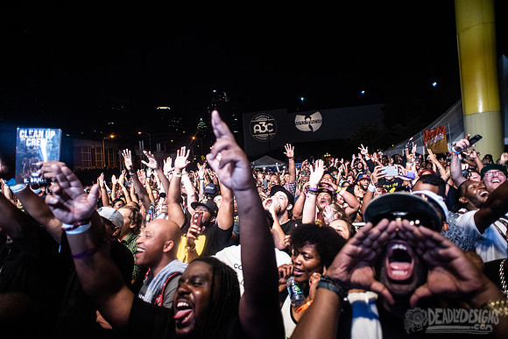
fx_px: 282
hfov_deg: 84.0
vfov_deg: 62.0
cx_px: 254
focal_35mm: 20
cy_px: 170
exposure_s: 1/250
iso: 2000
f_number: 3.5
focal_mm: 20
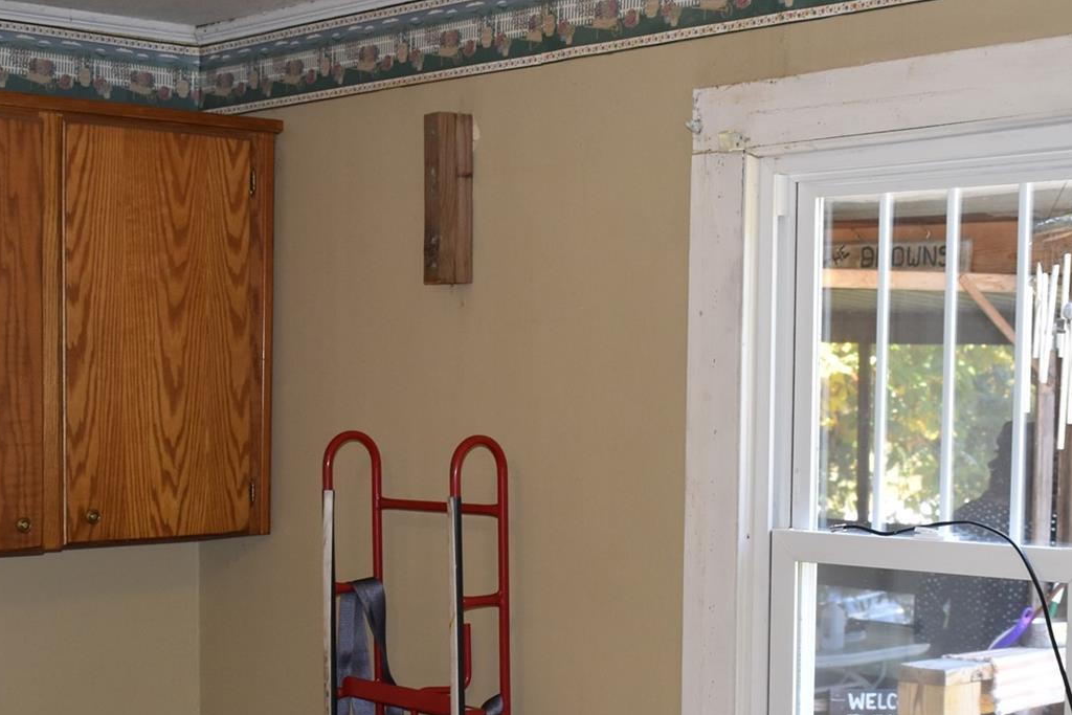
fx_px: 1965
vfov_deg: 20.5
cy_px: 529
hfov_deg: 30.5
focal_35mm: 66
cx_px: 558
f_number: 4.5
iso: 800
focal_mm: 22
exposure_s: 1/80
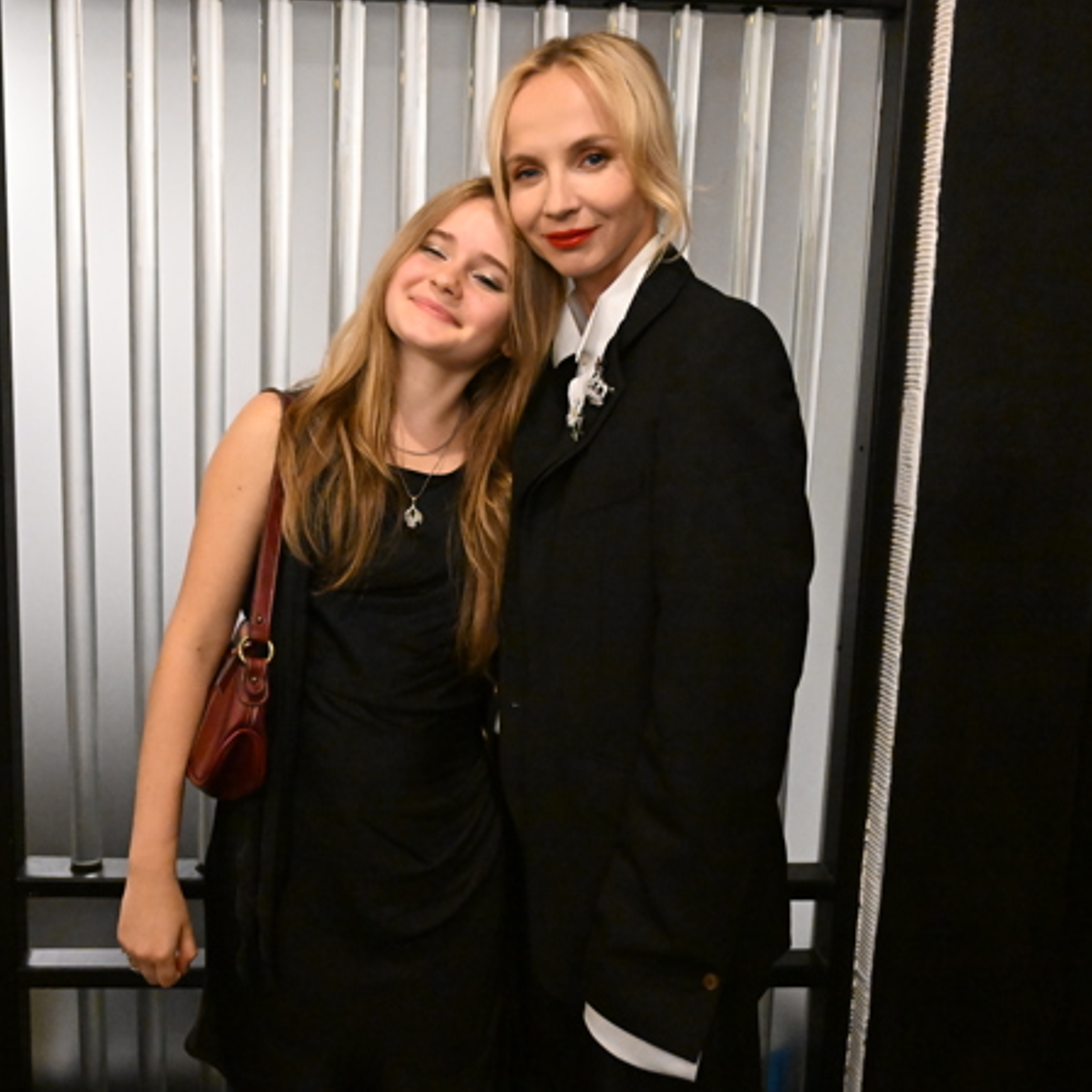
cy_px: 536
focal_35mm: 38
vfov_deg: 43.9
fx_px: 1356
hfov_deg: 43.6
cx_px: 439
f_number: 2.8
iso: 16000
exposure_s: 1/400
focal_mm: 29
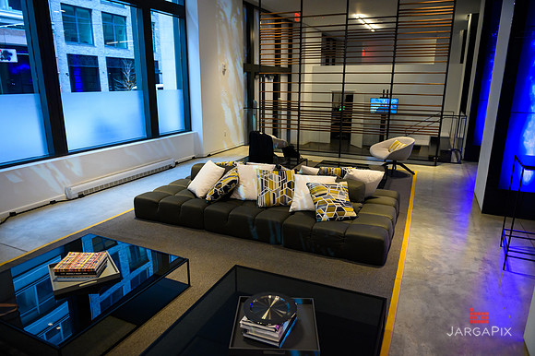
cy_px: 178
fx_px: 356
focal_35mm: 24
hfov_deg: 73.8
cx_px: 268
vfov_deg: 53.1
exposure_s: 1/250
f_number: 3.2
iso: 1600
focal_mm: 24
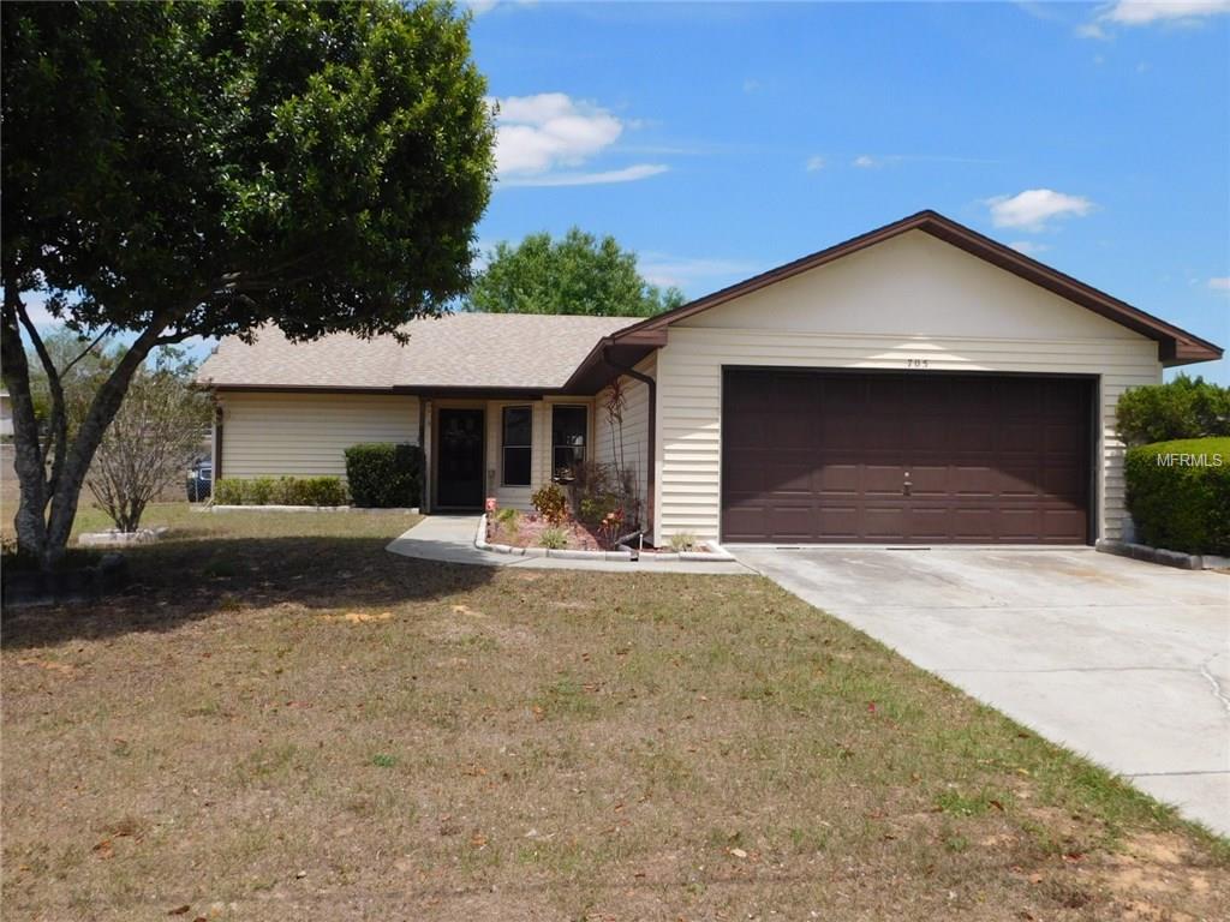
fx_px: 1066
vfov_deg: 46.8
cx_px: 615
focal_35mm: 30
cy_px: 461
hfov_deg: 60.0
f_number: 6.4
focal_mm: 5.3
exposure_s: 1/500
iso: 125
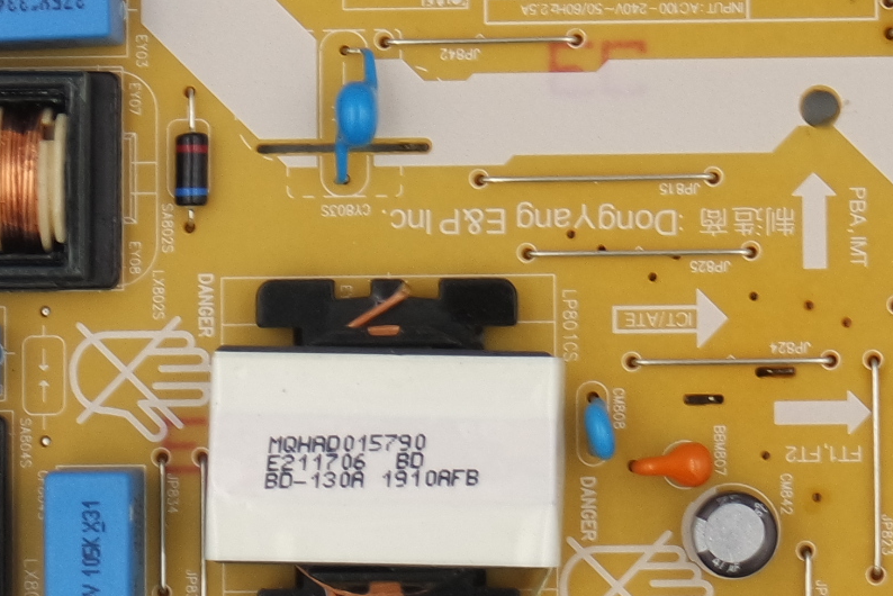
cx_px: 498
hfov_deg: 9.3
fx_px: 5484
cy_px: 96
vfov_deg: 6.2
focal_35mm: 221
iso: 200
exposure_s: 1/125
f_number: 5
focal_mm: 22
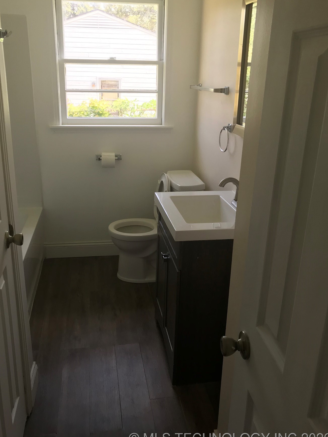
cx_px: 153
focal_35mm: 31
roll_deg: -0.6
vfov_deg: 58.3
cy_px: 211
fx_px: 392
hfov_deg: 45.4
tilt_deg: -17.7
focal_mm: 3.99
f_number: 1.8
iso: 32
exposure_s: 1/120
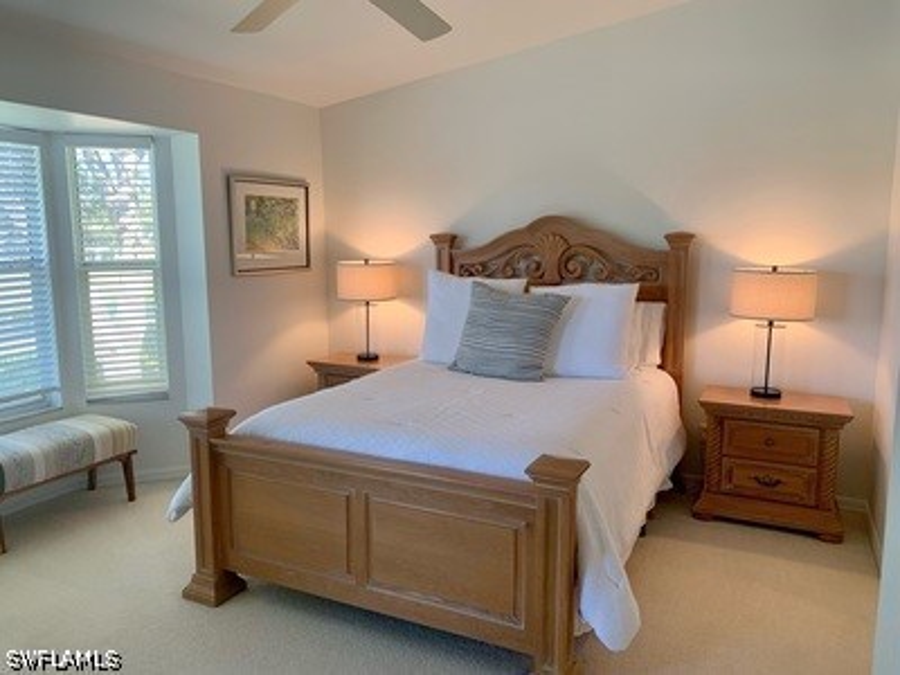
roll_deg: +0.3
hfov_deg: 67.3
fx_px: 676
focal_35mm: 26
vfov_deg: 53.1
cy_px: 338
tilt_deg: -7.9
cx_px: 450
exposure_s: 1/120
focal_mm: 4.25
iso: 100
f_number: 1.8
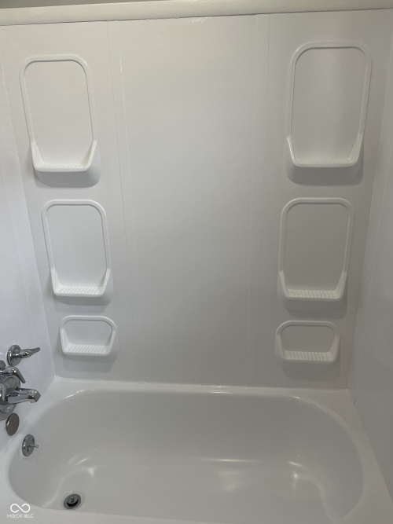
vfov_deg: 67.3
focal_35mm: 26
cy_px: 262
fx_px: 394
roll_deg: +1.4
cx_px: 196
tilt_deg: -19.8
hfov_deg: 53.0
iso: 50
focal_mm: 5.1
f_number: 1.6
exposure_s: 1/120
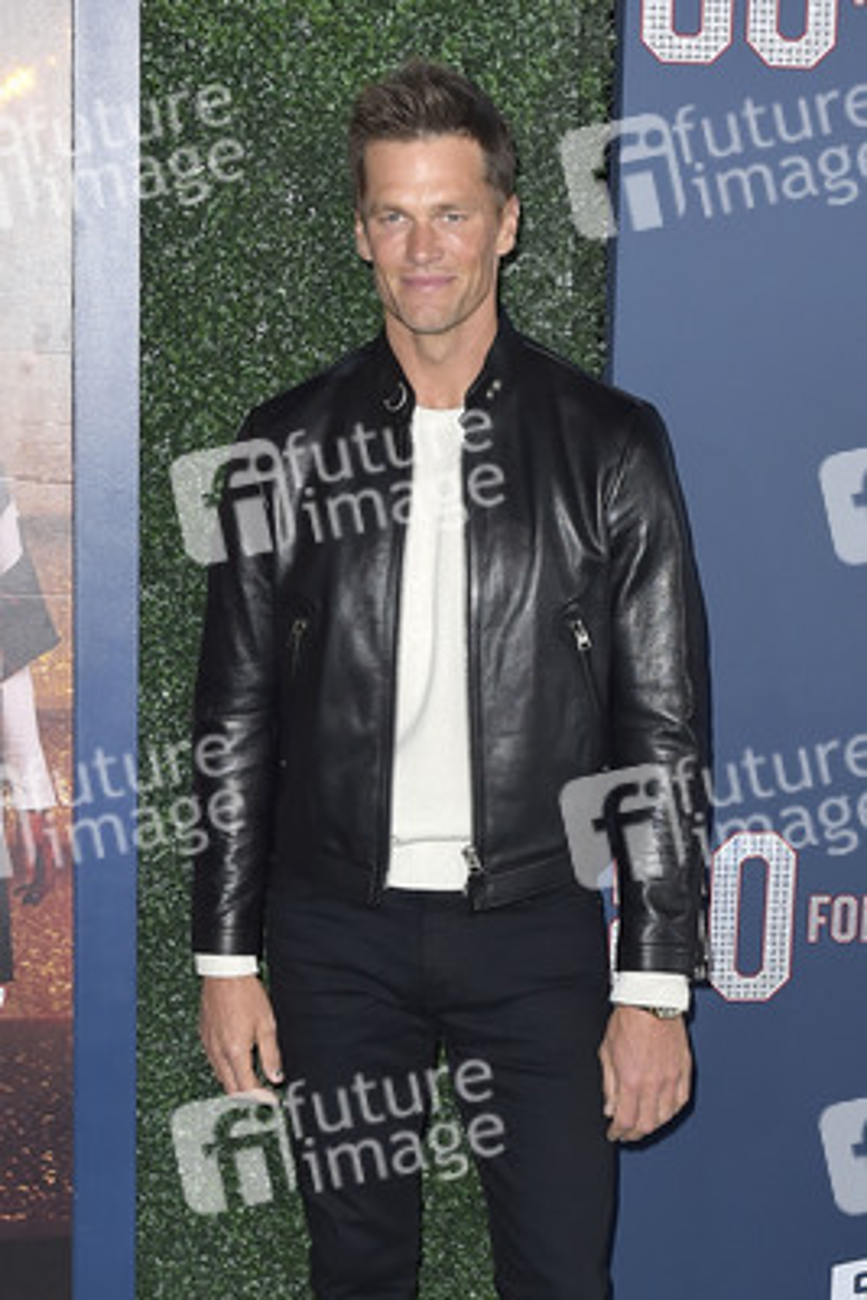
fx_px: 1263
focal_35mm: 35
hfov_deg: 37.9
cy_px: 650
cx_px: 434
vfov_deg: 54.4
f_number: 6.3
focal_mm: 35
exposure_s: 1/250
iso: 500
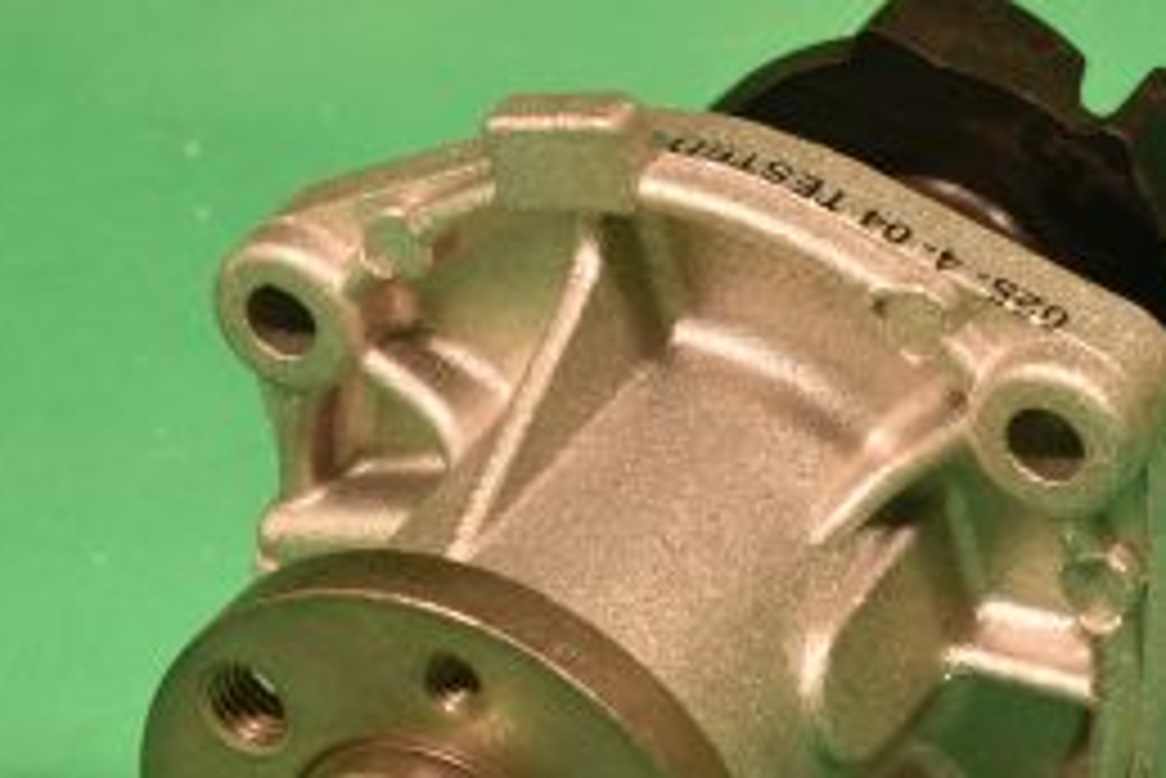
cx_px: 1211
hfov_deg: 14.5
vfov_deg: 9.8
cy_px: 681
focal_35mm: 139
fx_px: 4504
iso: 320
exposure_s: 1/60
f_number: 13
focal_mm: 40
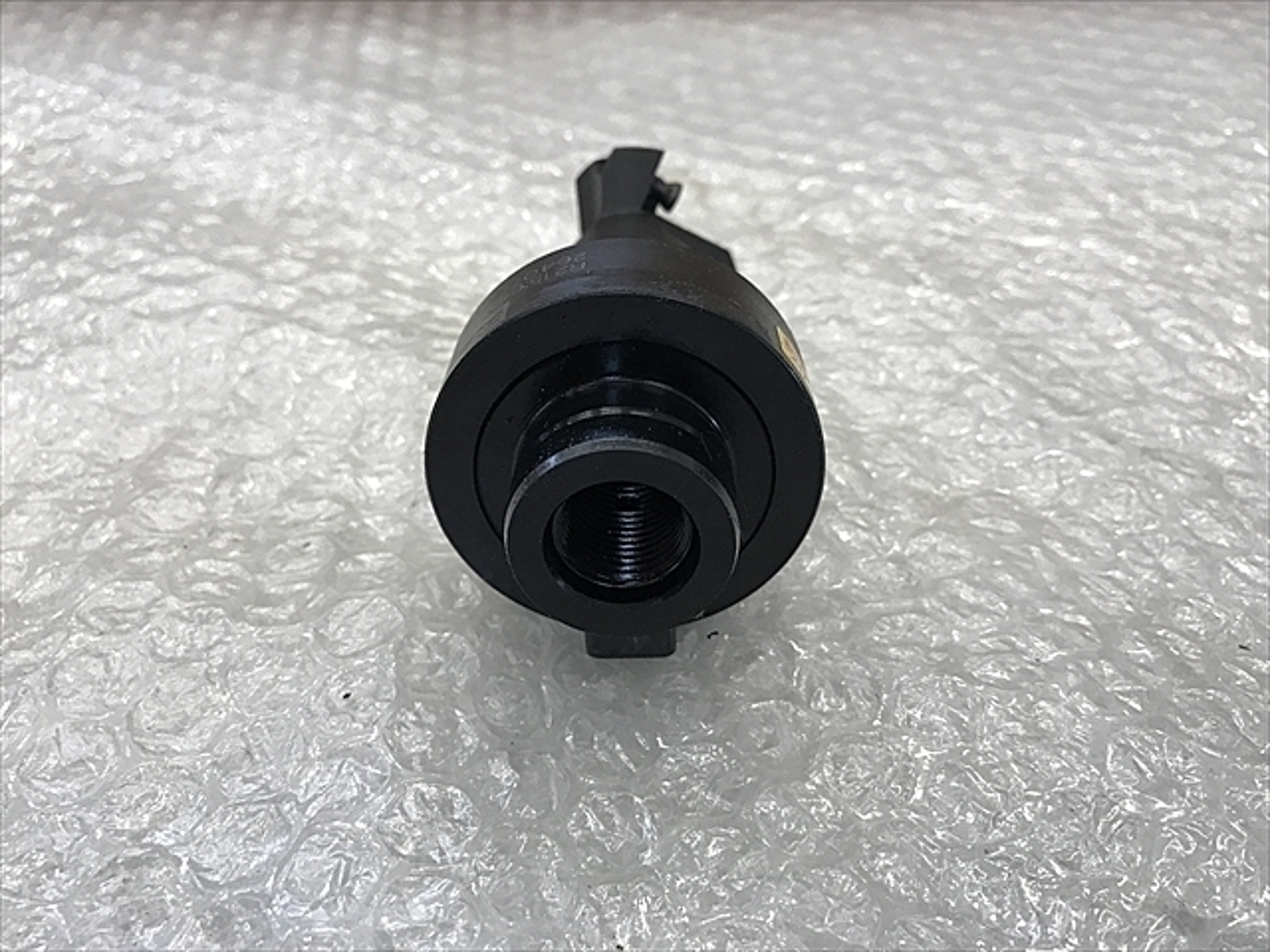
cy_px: 476
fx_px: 1027
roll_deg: -1.9
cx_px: 635
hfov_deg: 63.4
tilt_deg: -40.0
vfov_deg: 49.7
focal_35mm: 28
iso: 25
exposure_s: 1/40
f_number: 1.8
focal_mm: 3.99
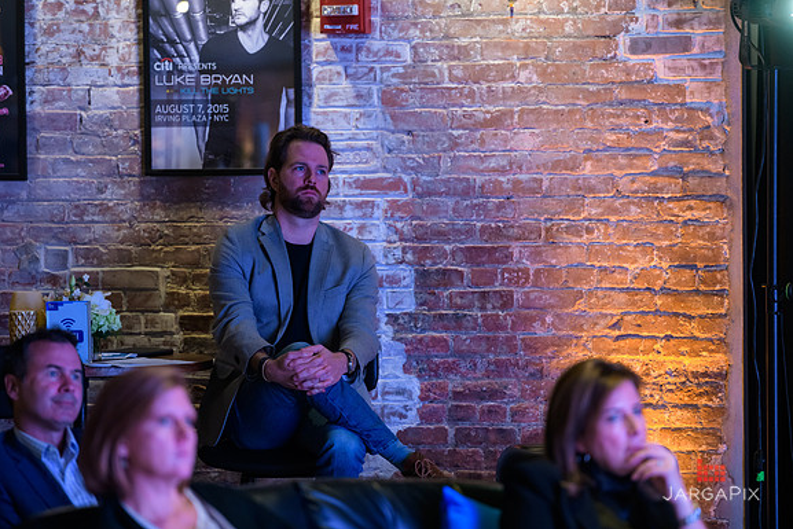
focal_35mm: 201
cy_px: 264
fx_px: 4428
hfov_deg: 10.2
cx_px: 396
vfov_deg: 6.8
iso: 1600
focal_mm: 200
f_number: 3.2
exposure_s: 1/80
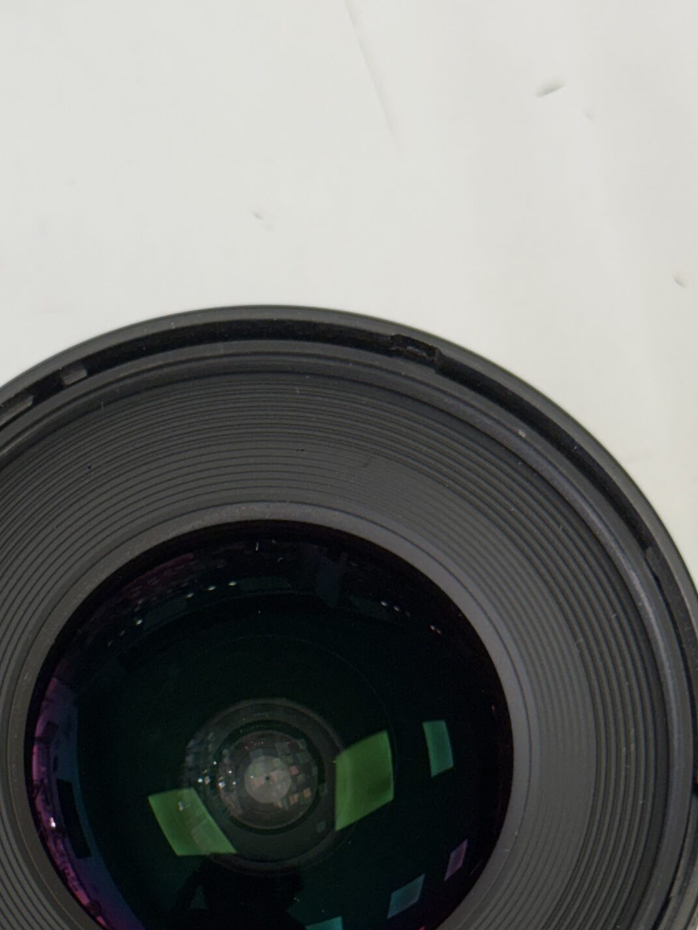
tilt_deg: -76.5
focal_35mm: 93
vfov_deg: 20.7
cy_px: 794
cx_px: 276
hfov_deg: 15.9
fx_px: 2499
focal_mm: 5.96
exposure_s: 1/100
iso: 32
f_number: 1.6
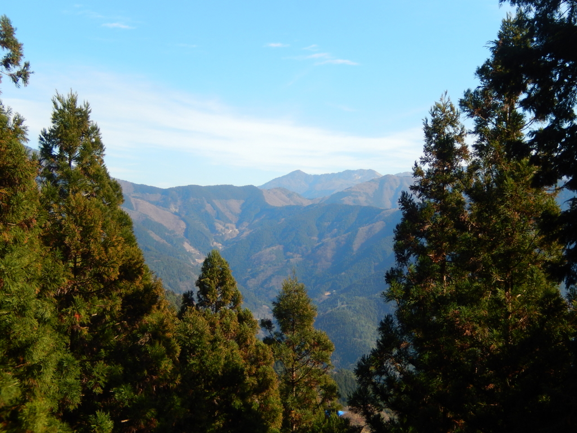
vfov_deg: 25.2
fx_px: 967
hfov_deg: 33.2
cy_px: 216
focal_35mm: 58
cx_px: 288
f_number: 4.6
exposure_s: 1/400
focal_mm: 10.4
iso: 125
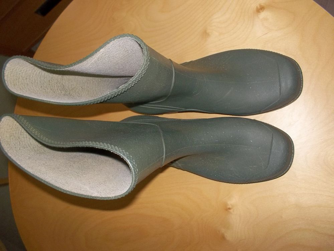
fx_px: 280
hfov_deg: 61.6
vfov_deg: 48.3
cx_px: 167
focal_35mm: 29
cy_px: 126
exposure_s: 1/30
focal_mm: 4.1
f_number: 3.3
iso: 160
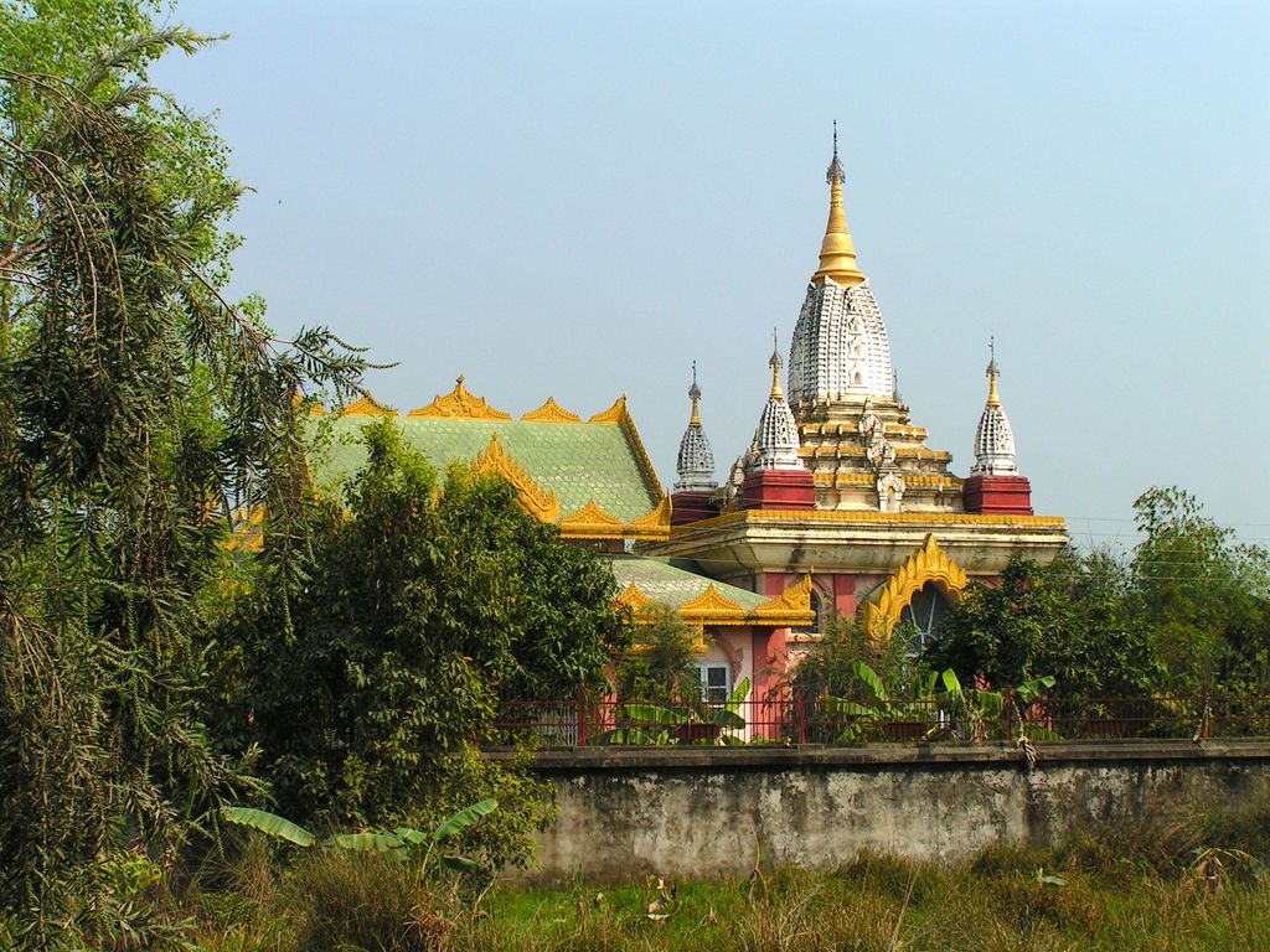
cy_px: 476
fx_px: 2458
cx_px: 635
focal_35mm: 67
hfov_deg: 29.0
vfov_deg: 21.9
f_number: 5
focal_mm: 11.1
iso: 50
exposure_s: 1/125
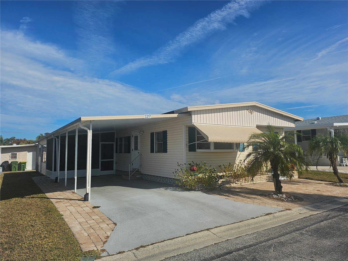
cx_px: 174
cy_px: 130
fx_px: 241
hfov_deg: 71.6
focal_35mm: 24
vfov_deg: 56.8
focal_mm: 5
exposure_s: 1/6966
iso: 50
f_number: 1.8
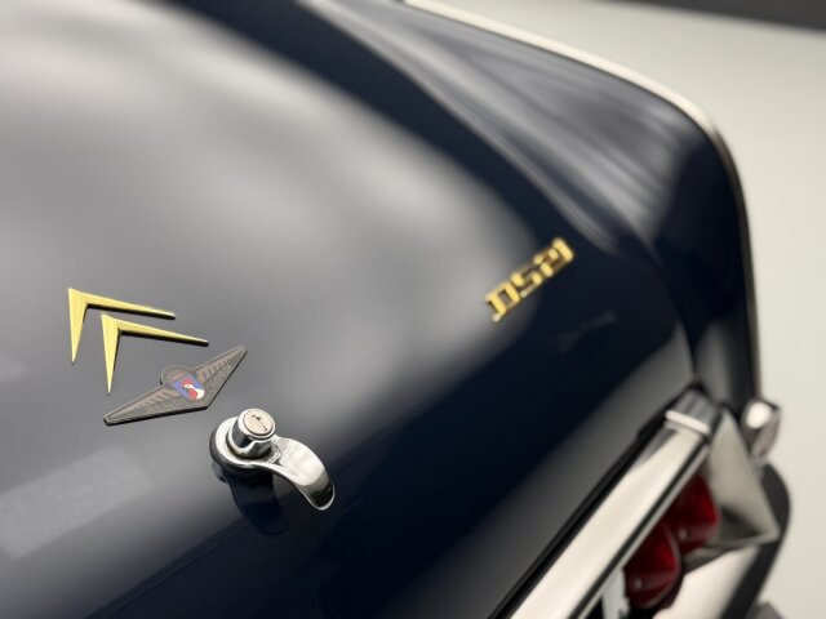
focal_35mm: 48
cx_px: 413
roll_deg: -2.2
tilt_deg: -24.9
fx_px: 1145
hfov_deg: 39.7
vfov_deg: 30.3
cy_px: 310
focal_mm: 6.76
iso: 200
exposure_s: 1/99
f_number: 1.78
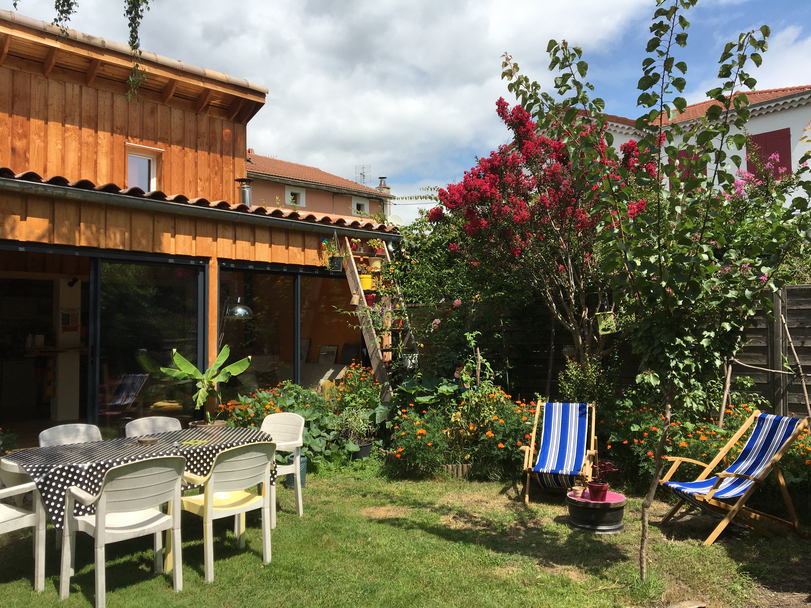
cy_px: 304
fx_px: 679
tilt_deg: +3.0
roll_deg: +2.2
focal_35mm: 29
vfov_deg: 48.2
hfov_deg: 61.7
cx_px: 406
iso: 25
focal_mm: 4.15
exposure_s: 1/1876
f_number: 2.2
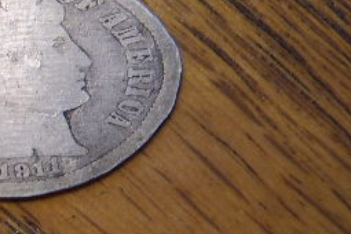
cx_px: 0
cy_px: 91
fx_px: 790
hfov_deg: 24.0
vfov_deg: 16.8
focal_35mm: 81
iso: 71
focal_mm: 8.13
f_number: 2.7
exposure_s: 1/36
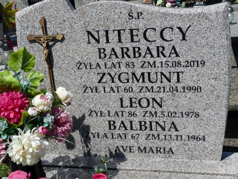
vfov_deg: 26.6
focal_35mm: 55
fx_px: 378
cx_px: 119
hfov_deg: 34.9
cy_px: 90
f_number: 6.3
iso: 100
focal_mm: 9.9
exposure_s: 1/500
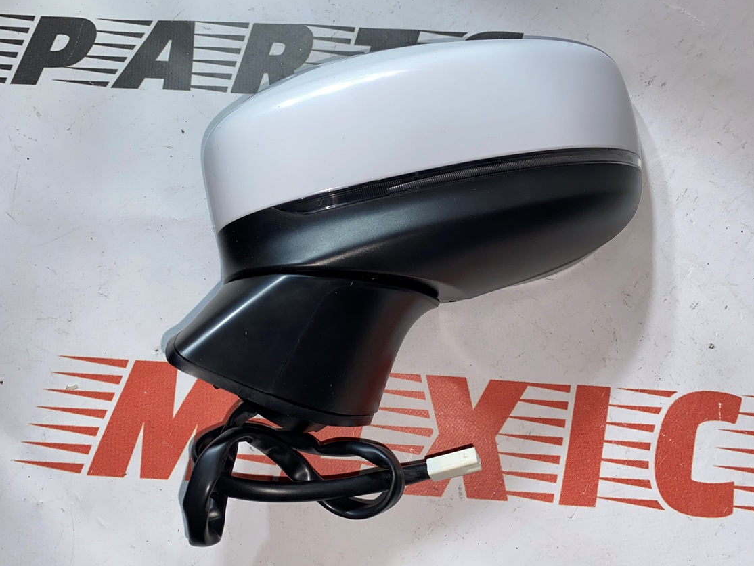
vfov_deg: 49.8
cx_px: 373
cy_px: 276
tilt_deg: -72.8
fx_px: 610
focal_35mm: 28
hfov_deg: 63.4
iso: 40
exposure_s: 1/100
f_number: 1.8
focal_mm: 4.25
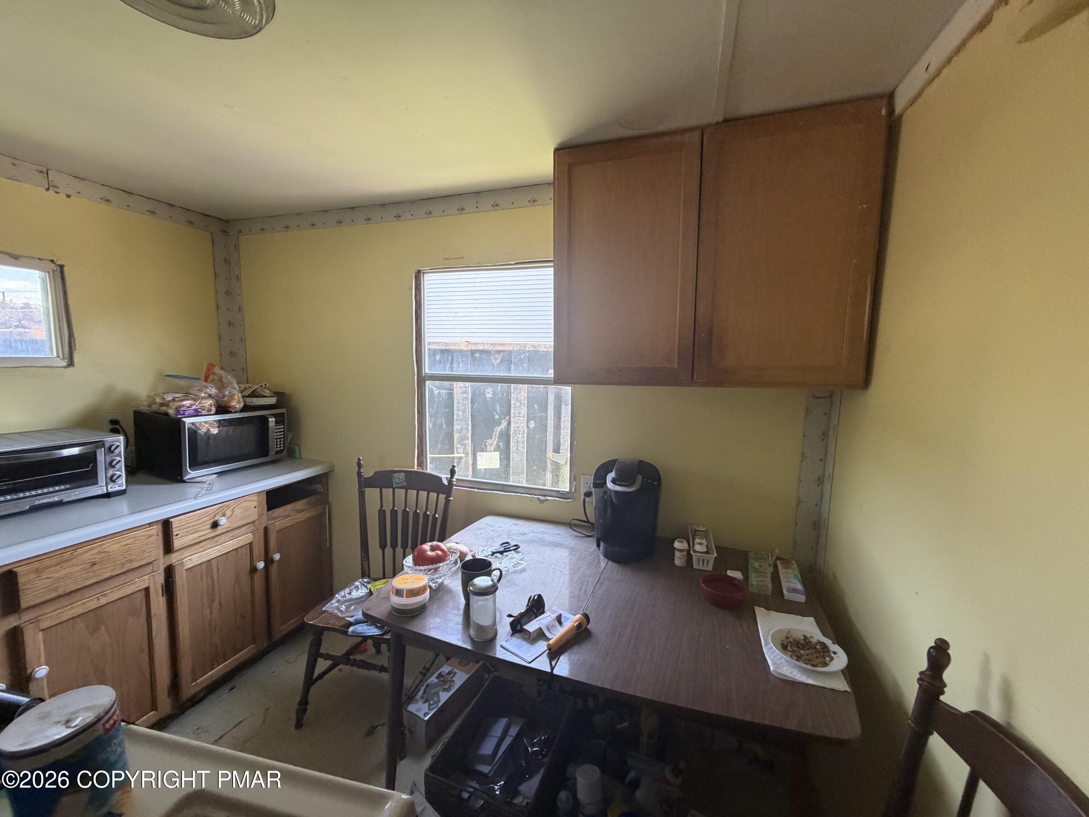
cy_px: 408
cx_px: 544
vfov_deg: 85.7
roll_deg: -1.9
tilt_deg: -6.1
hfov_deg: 102.1
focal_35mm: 14
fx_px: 440
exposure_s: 1/121
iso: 200
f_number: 2.2
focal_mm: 2.22
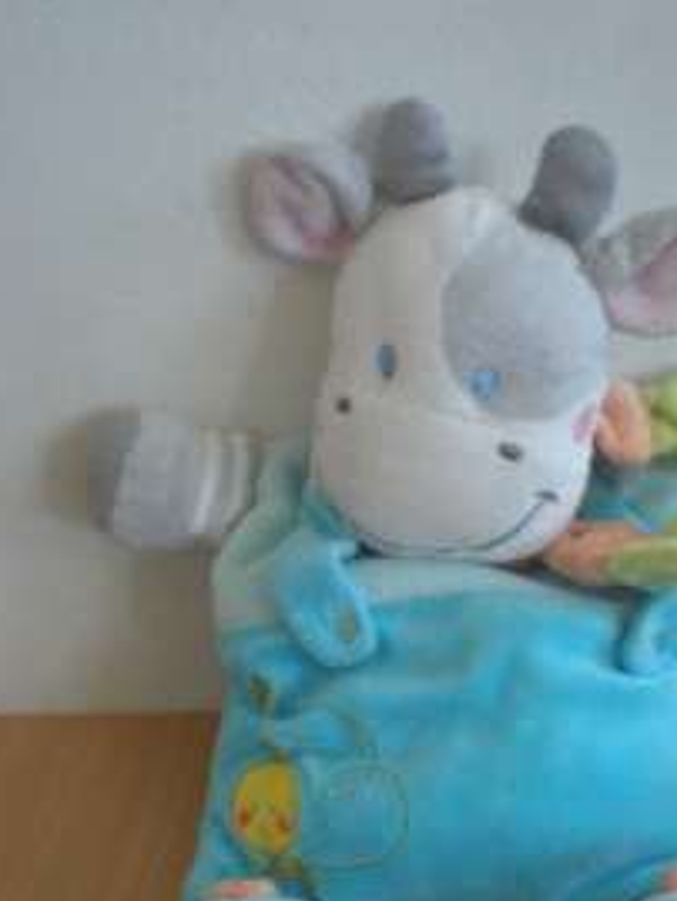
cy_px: 596
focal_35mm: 55
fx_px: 1433
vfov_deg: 34.6
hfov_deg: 26.4
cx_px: 469
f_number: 3.1
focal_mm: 6.3
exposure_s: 1/17.2
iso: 200
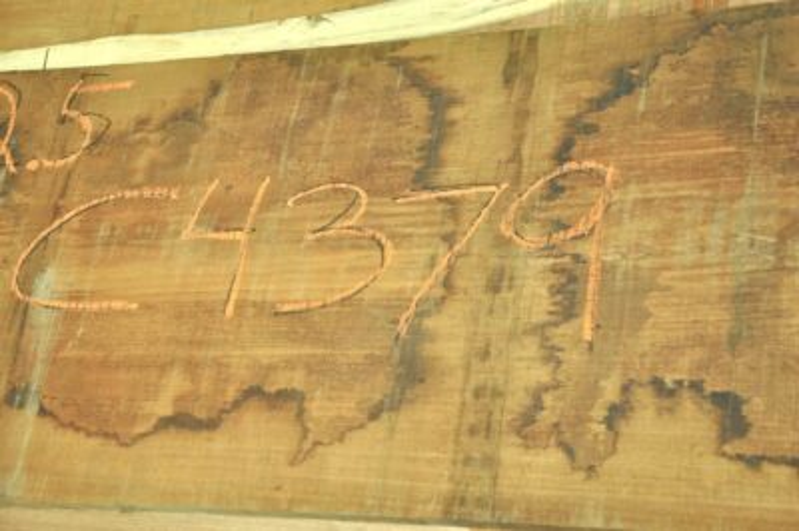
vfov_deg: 23.7
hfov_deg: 35.1
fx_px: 1264
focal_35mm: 57
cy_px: 266
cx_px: 400
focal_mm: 38
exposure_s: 1/100
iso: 400
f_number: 5
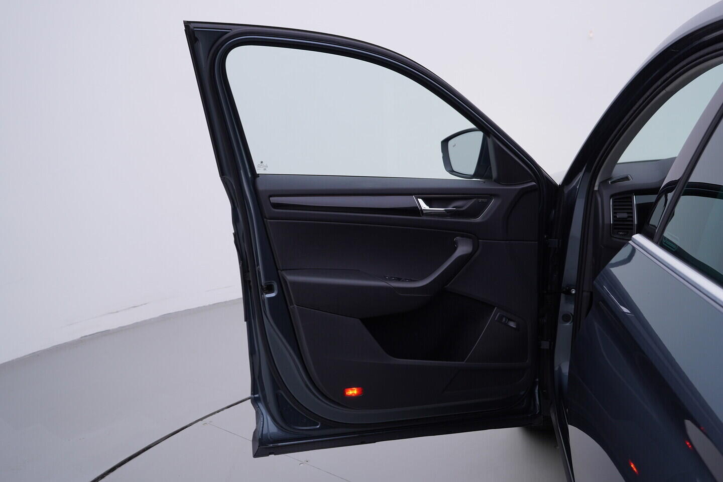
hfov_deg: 53.1
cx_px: 362
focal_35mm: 36
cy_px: 241
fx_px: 723
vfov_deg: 36.9
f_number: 4
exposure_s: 1/80
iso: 125
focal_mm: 24
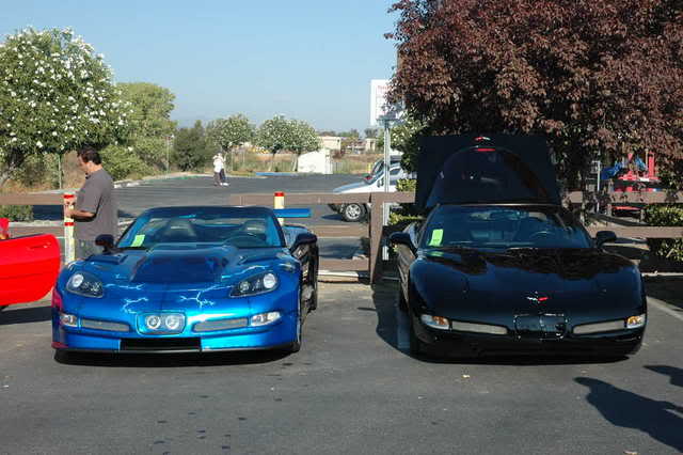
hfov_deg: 35.1
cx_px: 342
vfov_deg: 23.8
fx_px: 1081
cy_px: 228
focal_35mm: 57
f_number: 9
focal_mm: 38
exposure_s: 1/320
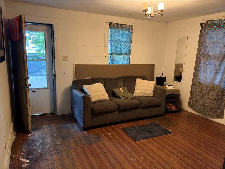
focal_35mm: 24
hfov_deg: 71.6
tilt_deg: -11.3
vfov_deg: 56.8
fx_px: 156
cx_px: 112
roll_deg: -1.3
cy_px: 84
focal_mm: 6.93
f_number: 1.48
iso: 500
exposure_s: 1/30
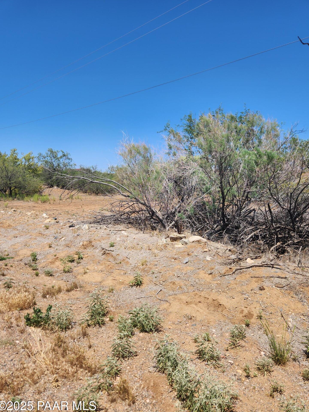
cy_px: 211
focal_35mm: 24
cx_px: 158
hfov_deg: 56.8
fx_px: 286
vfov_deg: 71.6
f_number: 1.8
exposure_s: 1/1445
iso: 20
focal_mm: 5.4
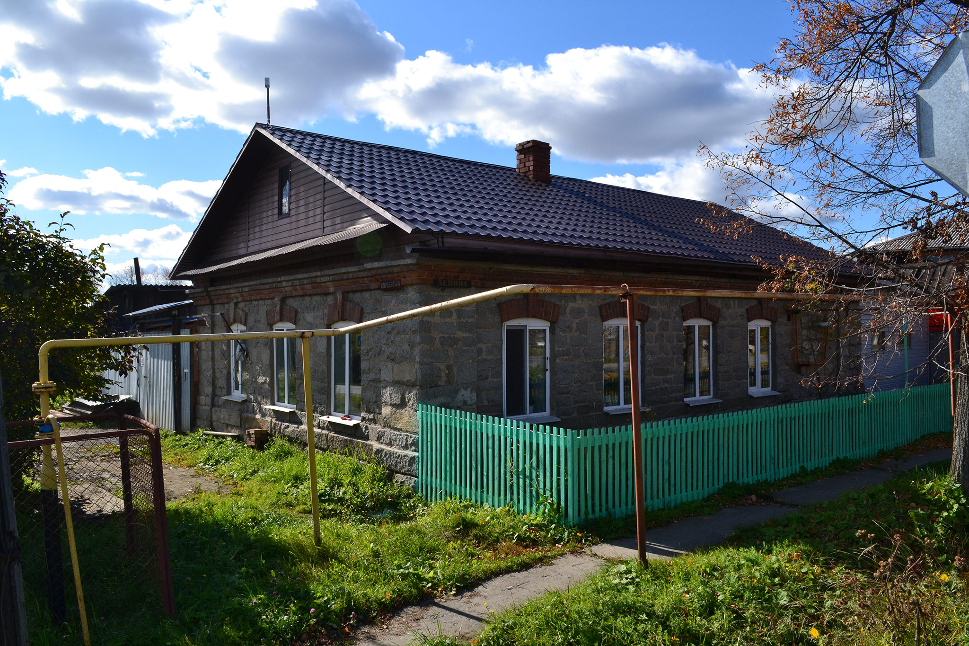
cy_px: 323
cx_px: 484
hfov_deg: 67.4
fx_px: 727
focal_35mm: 27
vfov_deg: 47.9
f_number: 11
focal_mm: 18
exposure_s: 1/400
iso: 400
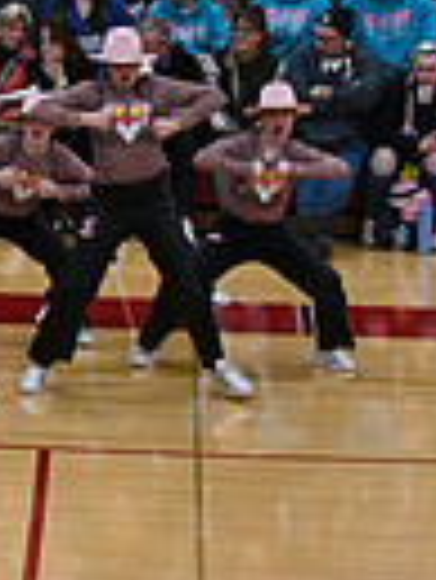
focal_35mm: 302
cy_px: 277
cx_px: -737
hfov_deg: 4.8
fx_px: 5063
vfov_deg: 6.6
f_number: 4
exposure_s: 1/400
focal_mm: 70
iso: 4000
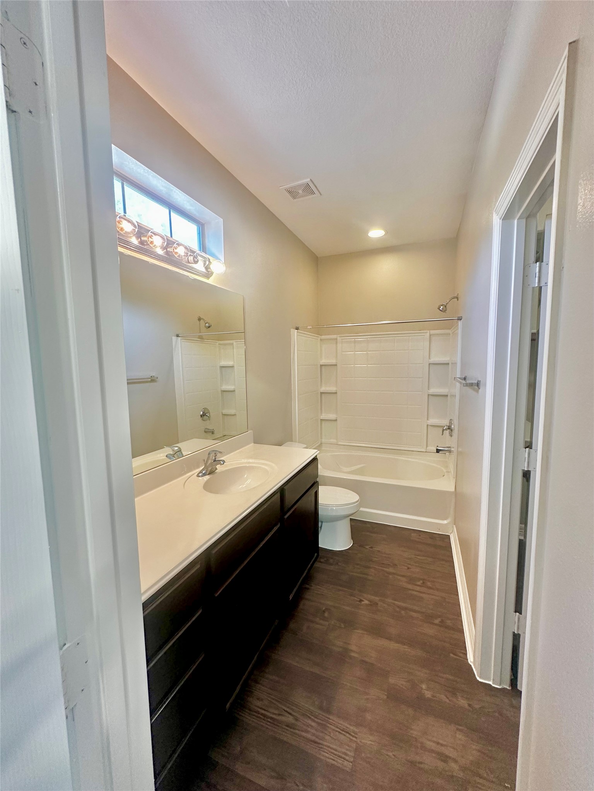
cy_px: 396
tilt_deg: -5.1
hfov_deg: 85.7
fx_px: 320
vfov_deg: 102.1
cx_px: 297
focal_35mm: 14
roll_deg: +0.2
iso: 160
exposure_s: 1/60
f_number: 2.2
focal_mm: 2.22
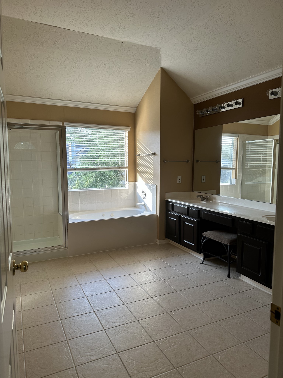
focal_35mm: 24
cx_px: 142
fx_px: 262
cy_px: 189
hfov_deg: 56.8
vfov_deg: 71.6
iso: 64
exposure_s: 1/120
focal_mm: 6.86
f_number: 1.78
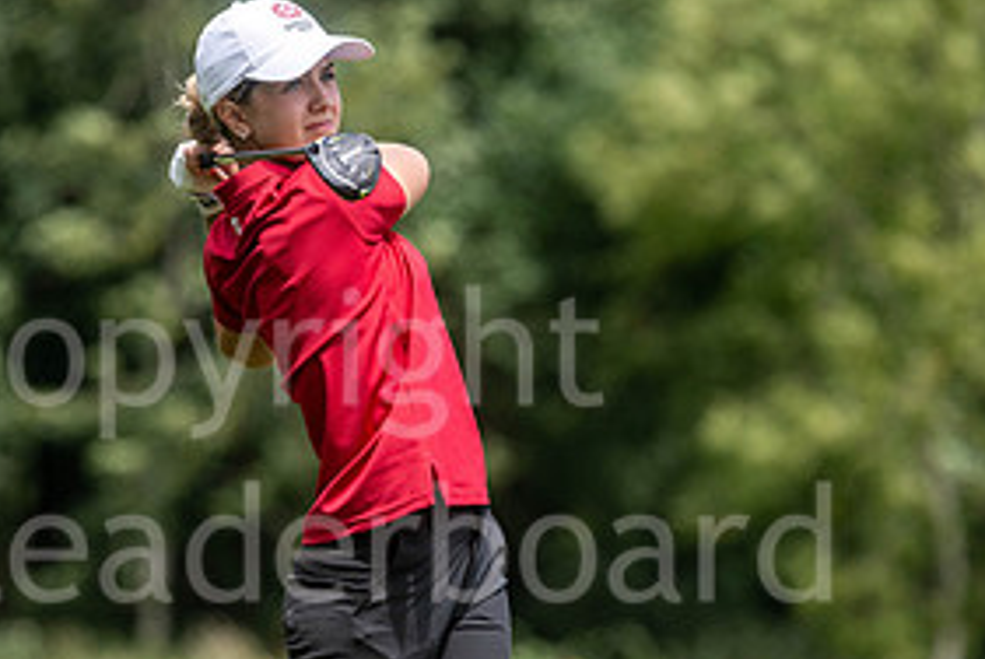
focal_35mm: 619
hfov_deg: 3.3
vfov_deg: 2.2
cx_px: 386
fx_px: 16954
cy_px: 577
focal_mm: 300
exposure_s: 1/1250
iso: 200
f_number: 5
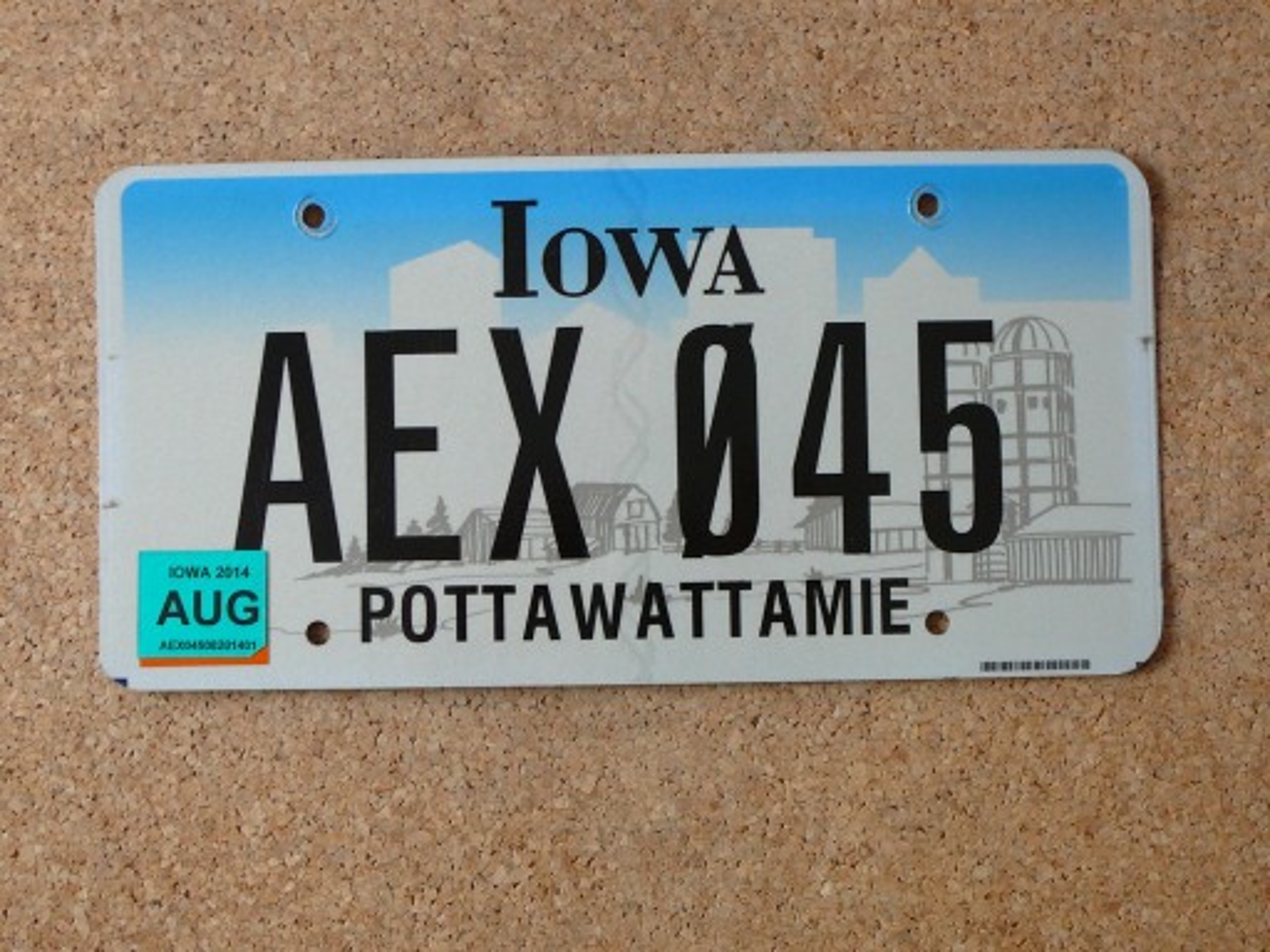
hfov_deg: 40.4
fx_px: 1724
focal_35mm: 47
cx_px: 635
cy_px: 476
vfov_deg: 30.9
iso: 125
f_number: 3.3
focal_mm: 7
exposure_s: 1/30
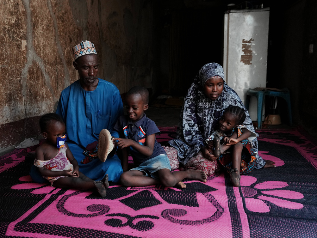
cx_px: 149
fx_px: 321
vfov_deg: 40.7
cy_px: 119
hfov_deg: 52.6
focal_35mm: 35
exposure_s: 1/1000
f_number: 3.5
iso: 2000
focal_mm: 32
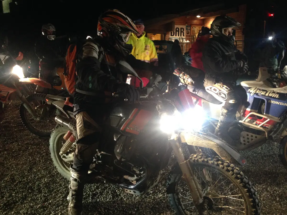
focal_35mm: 33
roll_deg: +1.1
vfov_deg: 42.9
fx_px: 274
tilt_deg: -10.1
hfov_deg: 55.4
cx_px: 144
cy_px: 108
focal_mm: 4.12
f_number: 2.4
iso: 320
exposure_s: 1/20
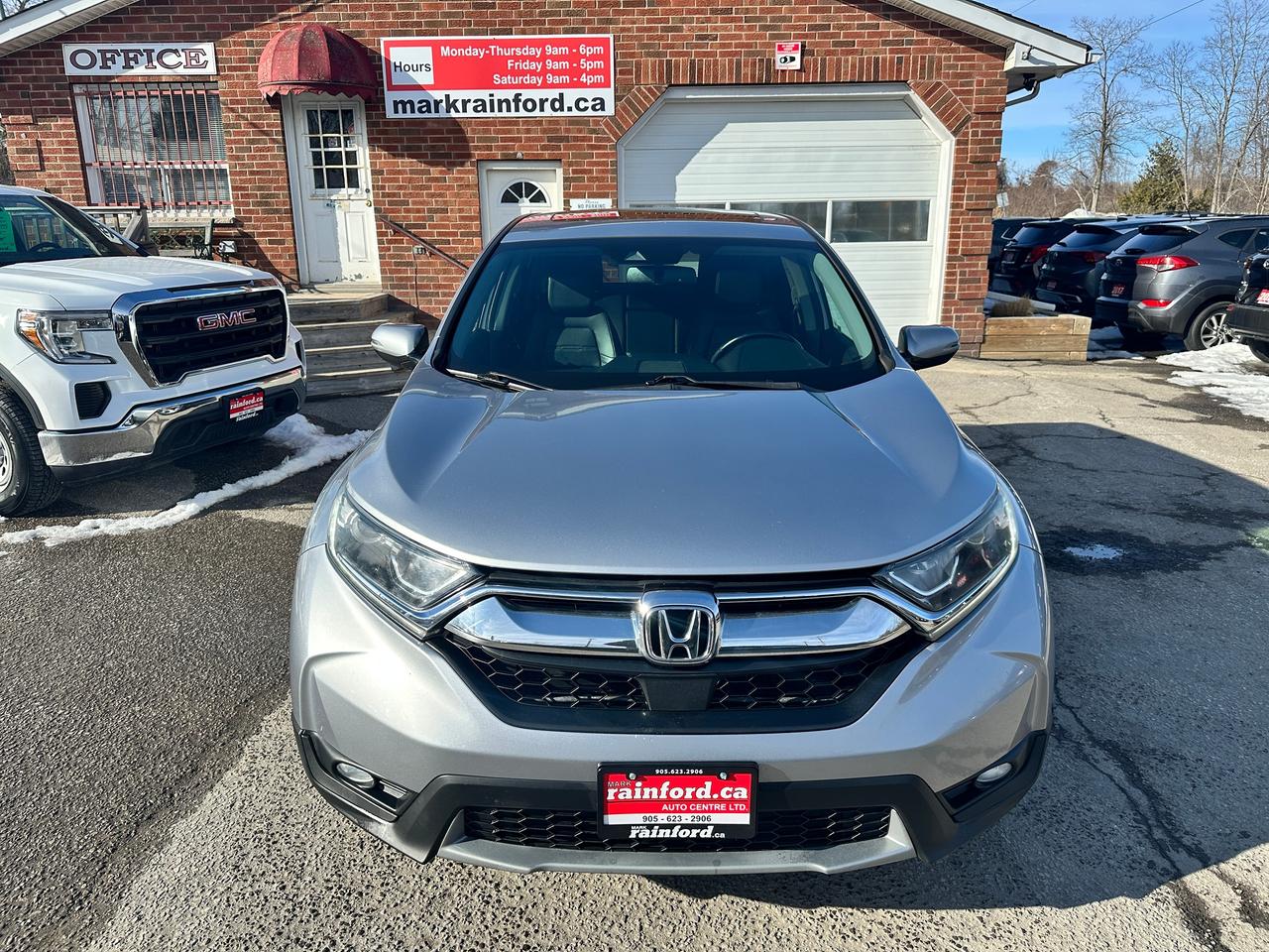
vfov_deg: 56.8
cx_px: 634
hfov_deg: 71.6
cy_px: 476
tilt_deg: -15.8
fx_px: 880
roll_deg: +0.6
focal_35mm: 24
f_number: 1.78
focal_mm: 6.86
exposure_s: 1/3247
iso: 80
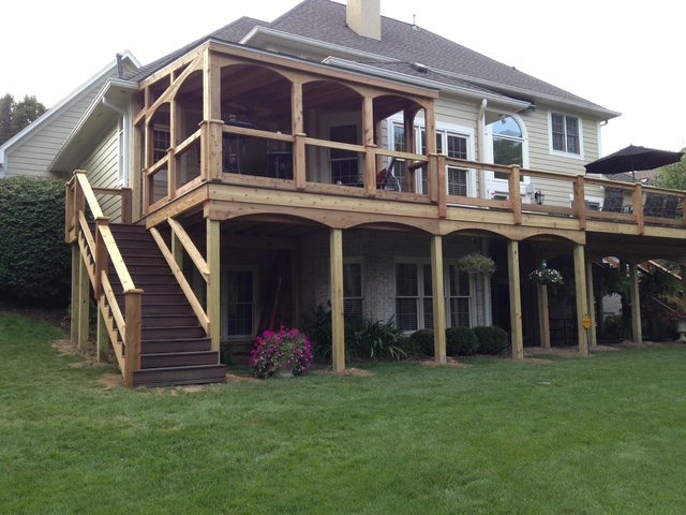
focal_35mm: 35
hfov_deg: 52.6
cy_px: 258
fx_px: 694
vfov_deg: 40.7
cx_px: 343
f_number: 2.4
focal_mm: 4.28
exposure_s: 1/180
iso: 50
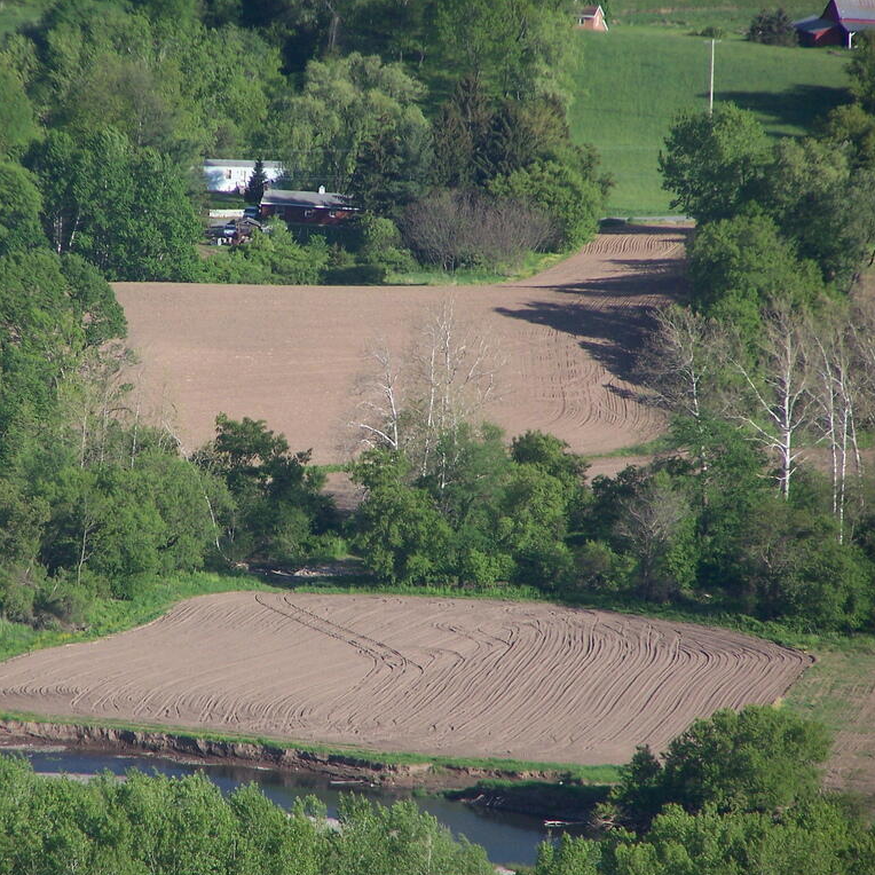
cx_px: 328
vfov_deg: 3.9
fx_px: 12869
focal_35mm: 450
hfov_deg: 3.9
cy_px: 439
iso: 140
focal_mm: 63
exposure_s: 1/400
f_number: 3.7
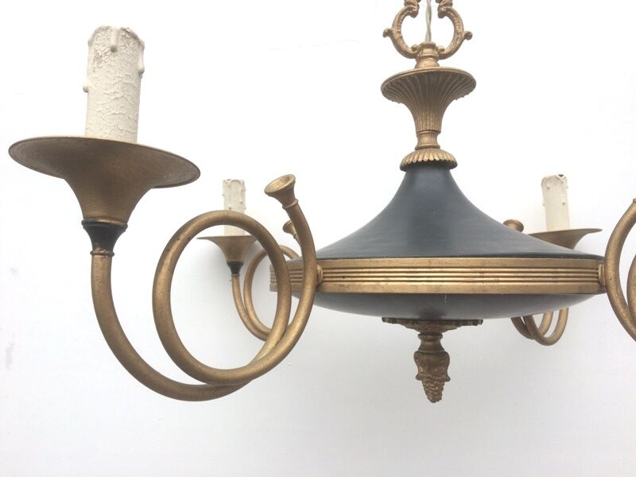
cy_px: 238
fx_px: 533
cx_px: 318
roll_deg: +0.3
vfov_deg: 48.2
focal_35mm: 29
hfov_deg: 61.7
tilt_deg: -2.8
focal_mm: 4.15
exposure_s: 1/216
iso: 32
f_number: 2.2
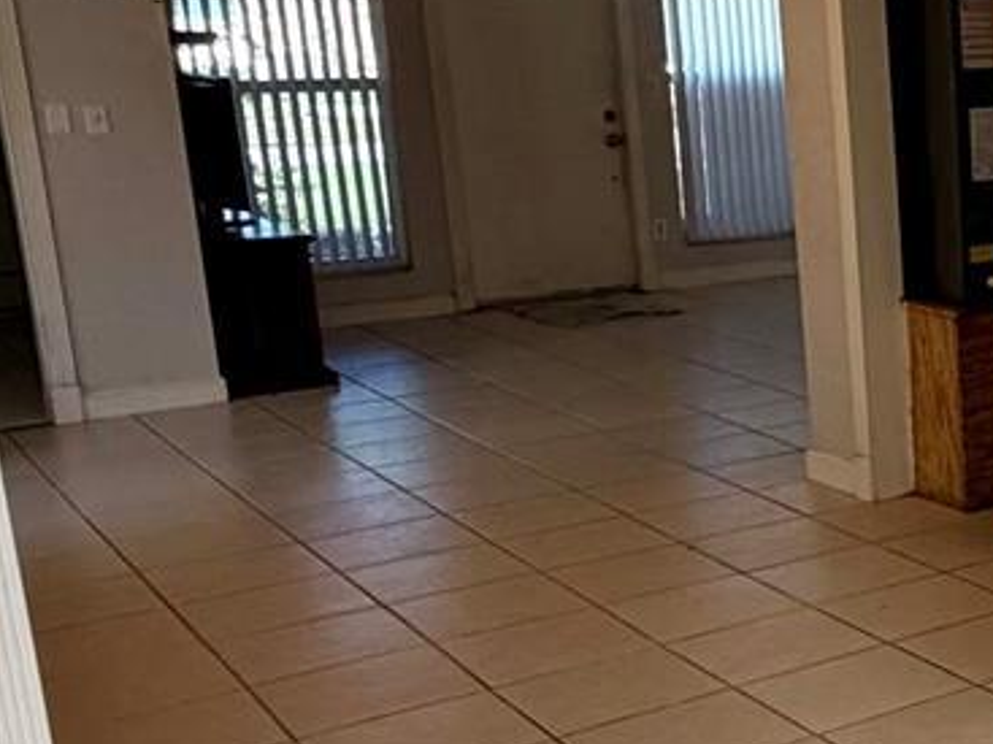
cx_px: 1380
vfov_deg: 24.0
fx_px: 1749
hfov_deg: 25.8
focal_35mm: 61
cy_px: 392
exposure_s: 1/121
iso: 160
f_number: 2.2
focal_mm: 2.22
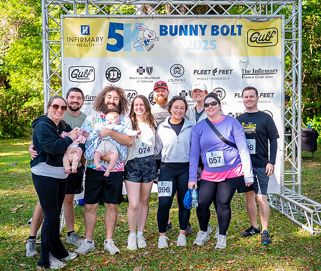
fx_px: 469
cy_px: 131
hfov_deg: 37.8
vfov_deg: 32.2
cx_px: 166
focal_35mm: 48
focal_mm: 38
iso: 400
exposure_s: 1/200
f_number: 3.2
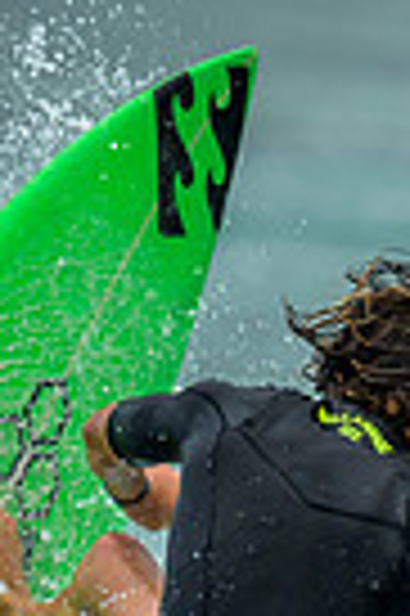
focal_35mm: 4659
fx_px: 79787
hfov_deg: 0.3
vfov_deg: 0.4
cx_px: 1346
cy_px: 1057
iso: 180
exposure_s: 1/2000
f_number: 6.3
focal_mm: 800
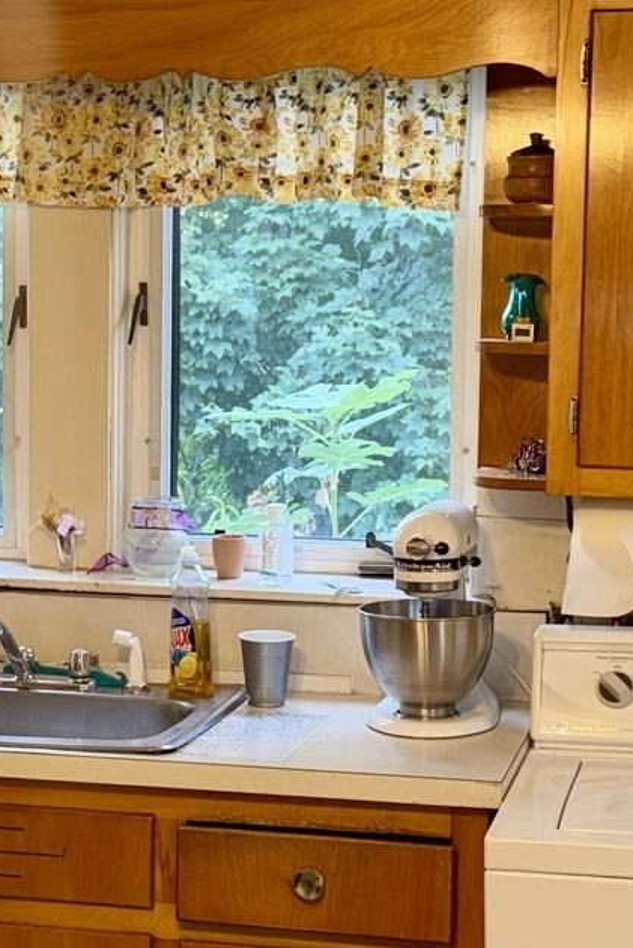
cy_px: 481
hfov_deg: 16.9
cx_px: 268
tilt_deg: -4.3
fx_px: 2135
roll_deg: -0.4
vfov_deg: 25.1
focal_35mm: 81
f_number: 1.78
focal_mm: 6.76
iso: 64
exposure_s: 1/30
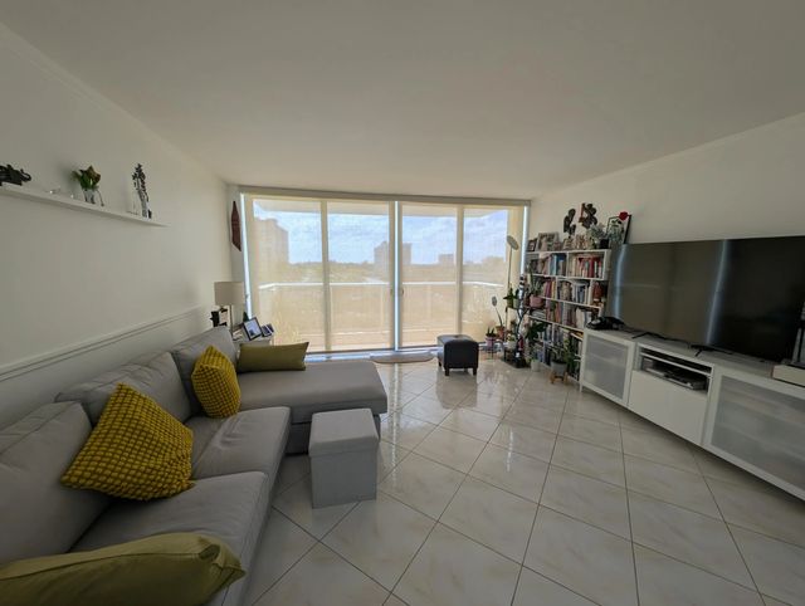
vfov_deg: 94.6
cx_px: 402
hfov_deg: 110.5
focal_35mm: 12
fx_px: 279
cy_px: 303
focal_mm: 2.23
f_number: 1.95
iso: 60
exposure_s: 1/60
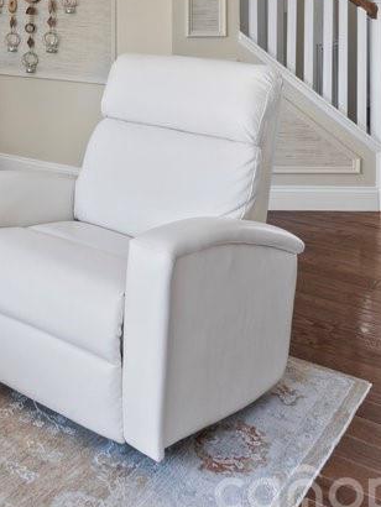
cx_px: -140
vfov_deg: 36.7
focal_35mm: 48
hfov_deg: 25.3
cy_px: 35
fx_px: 704
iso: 100
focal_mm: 16
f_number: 11
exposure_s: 1/10
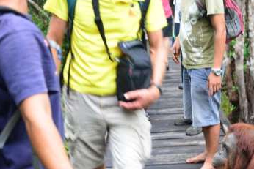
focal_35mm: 74
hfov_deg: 26.6
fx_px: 522
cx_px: 220
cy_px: 154
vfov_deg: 18.1
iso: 100
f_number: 2.8
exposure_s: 1/30
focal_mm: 32
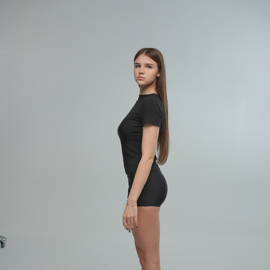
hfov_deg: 37.6
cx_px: 136
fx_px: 397
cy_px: 186
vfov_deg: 37.0
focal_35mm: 45
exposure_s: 1/160
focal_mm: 35
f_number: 7.1
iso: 100
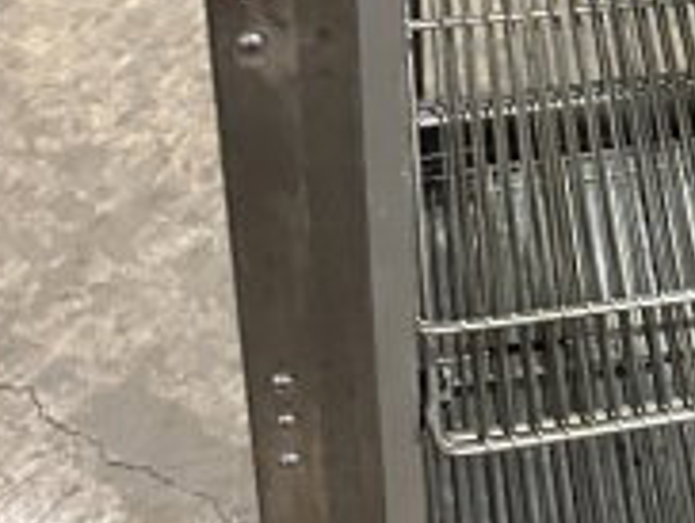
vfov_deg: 12.6
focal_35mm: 107
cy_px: -426
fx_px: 2151
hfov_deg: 17.2
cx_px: 924
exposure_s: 1/60
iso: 500
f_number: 1.78
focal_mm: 6.86
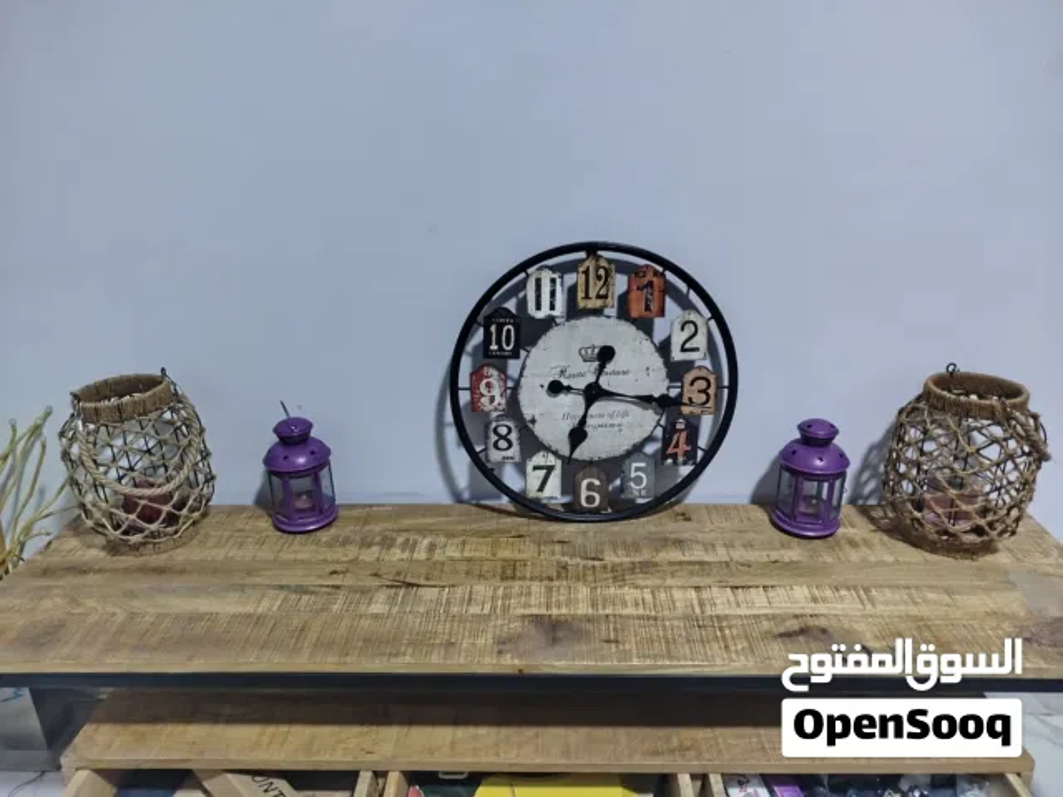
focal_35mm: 24
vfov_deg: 56.8
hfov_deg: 71.6
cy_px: 398
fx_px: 737
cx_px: 532
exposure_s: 1/33
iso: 640
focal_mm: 5.31
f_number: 1.7
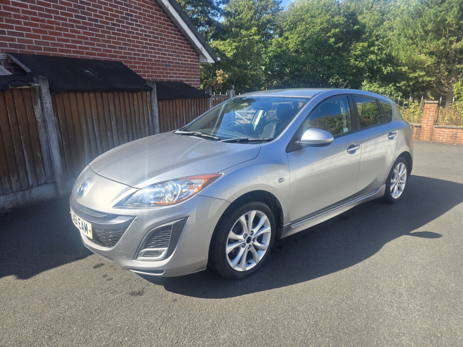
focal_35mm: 23
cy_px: 174
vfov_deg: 58.9
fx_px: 308
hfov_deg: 73.9
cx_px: 232
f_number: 1.7
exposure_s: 1/296
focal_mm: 6.3
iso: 12
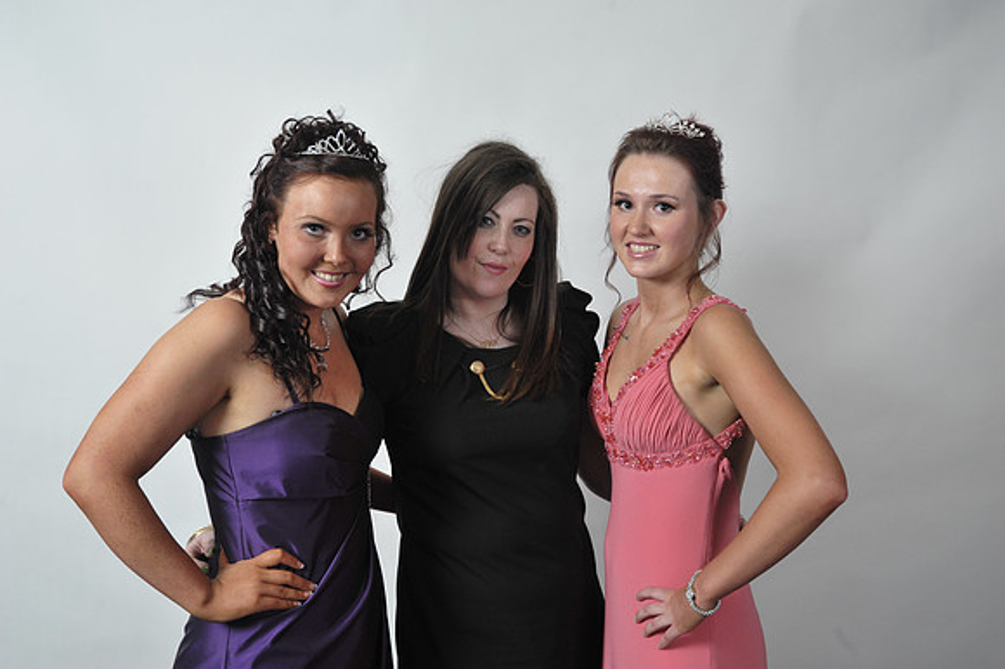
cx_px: 502
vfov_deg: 28.0
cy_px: 334
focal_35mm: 48
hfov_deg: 41.1
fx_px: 1339
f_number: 7.1
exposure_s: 1/160
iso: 1000
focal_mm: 48
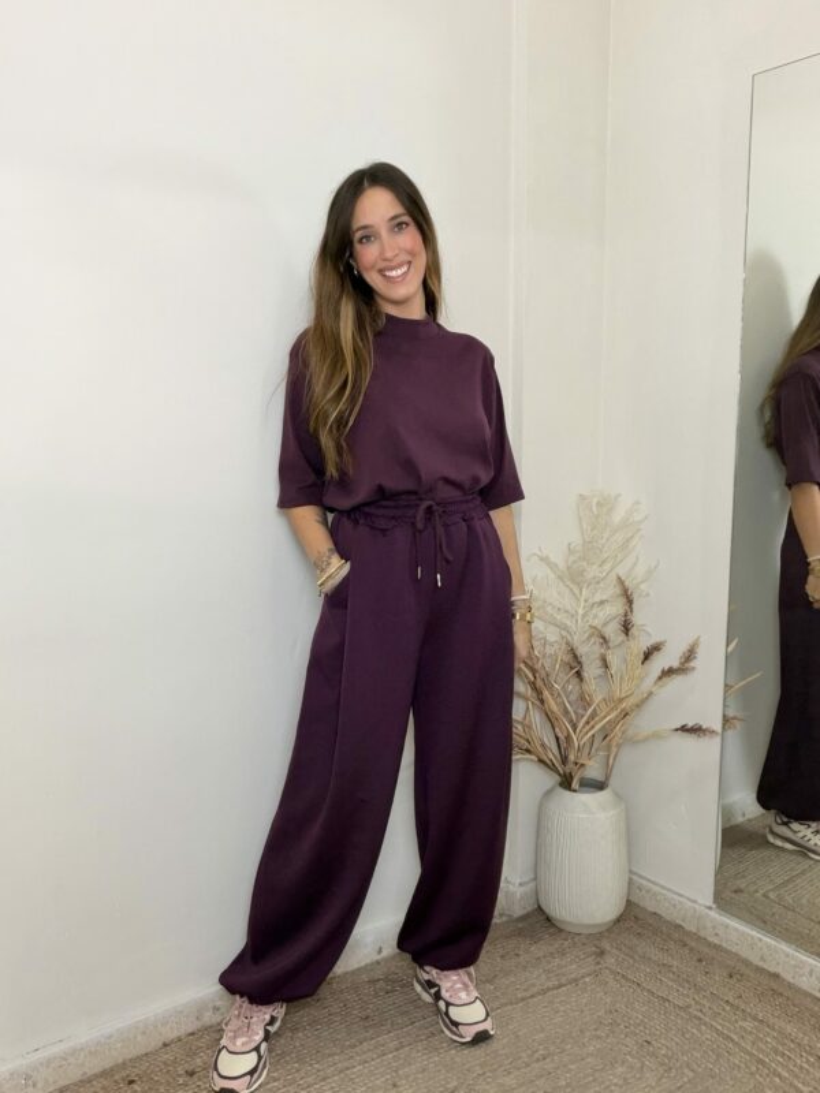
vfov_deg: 60.0
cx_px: 410
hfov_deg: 46.8
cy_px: 546
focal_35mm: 30
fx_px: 948
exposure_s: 1/60
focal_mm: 2.71
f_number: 1.9
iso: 160
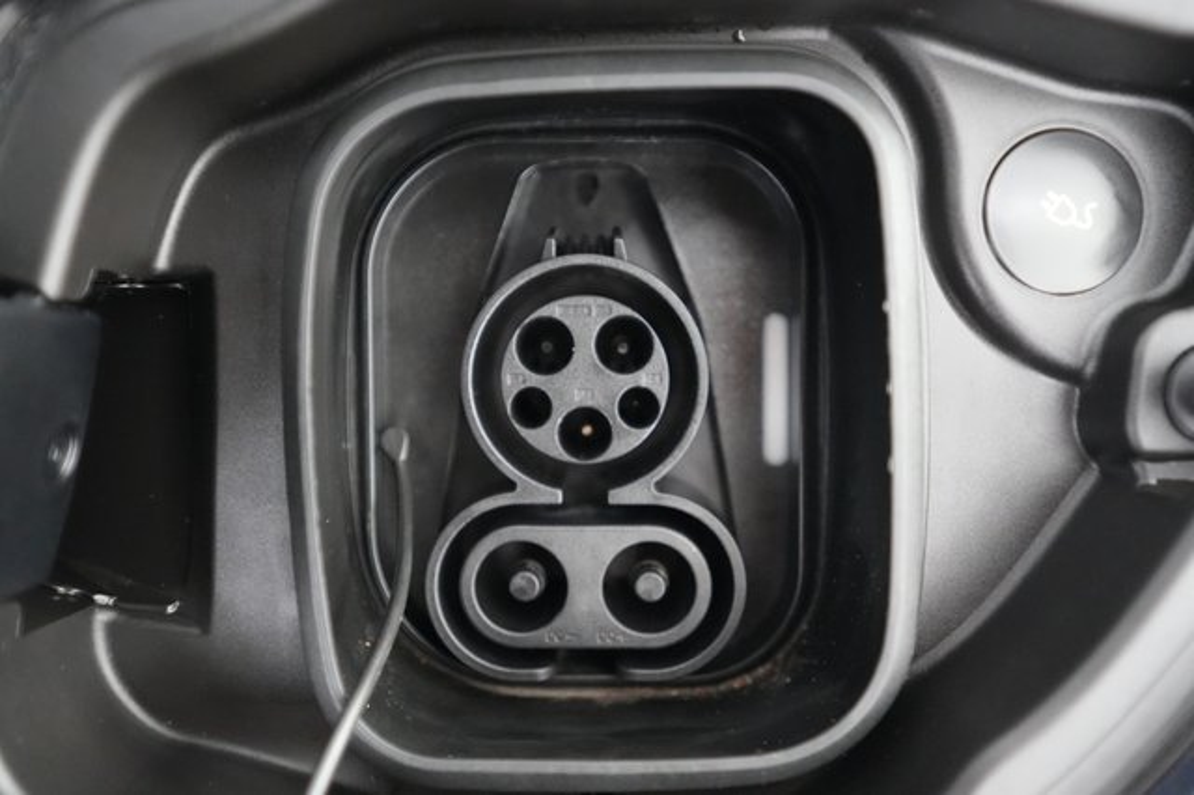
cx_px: 597
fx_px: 928
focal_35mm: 28
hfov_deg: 65.5
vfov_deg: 46.4
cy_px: 398
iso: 12800
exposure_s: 1/30
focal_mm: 28
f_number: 2.8
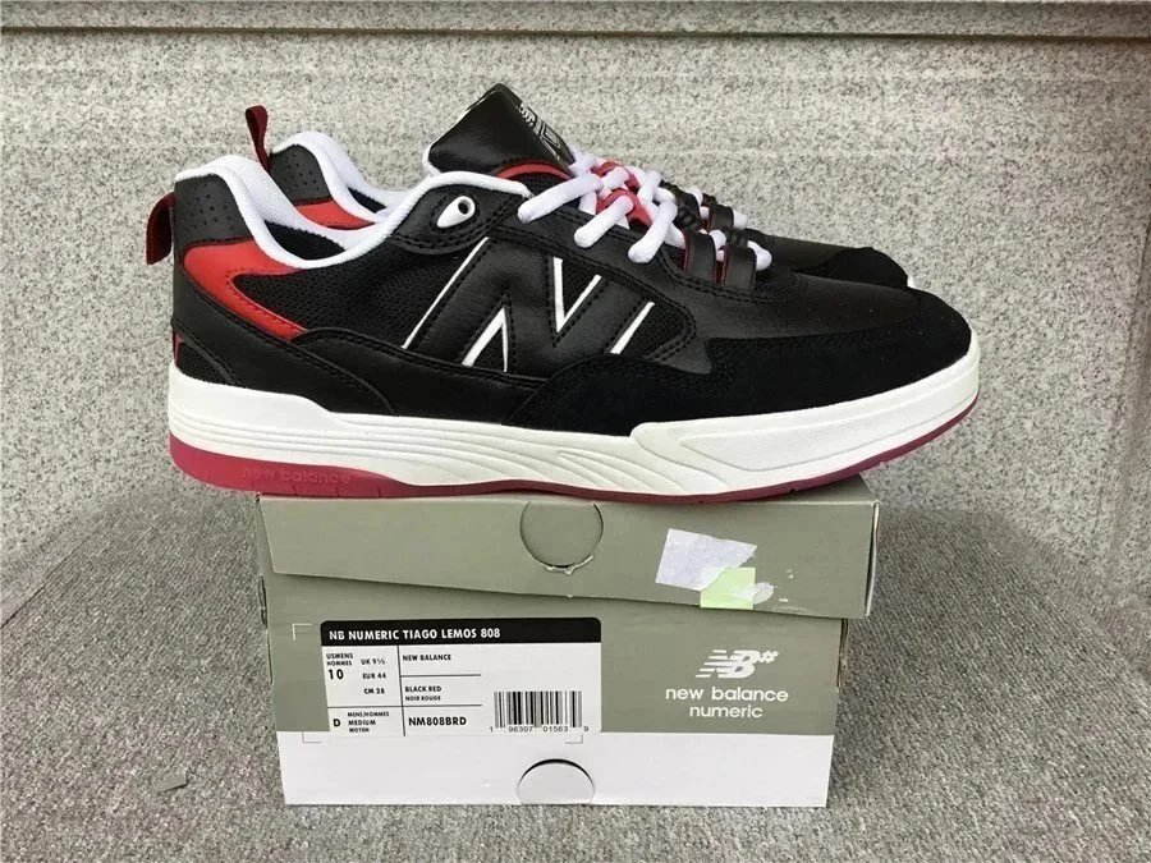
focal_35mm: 31
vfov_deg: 45.4
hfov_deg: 58.4
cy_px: 432
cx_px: 576
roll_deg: +0.1
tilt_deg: -18.2
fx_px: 1031
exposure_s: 1/50
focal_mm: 3.3
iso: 32
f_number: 2.4
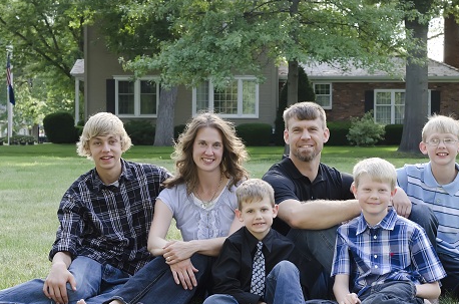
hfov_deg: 21.1
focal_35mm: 97
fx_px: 1234
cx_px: 271
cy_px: 185
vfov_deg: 14.0
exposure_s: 1/250
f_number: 8
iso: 2000
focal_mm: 50
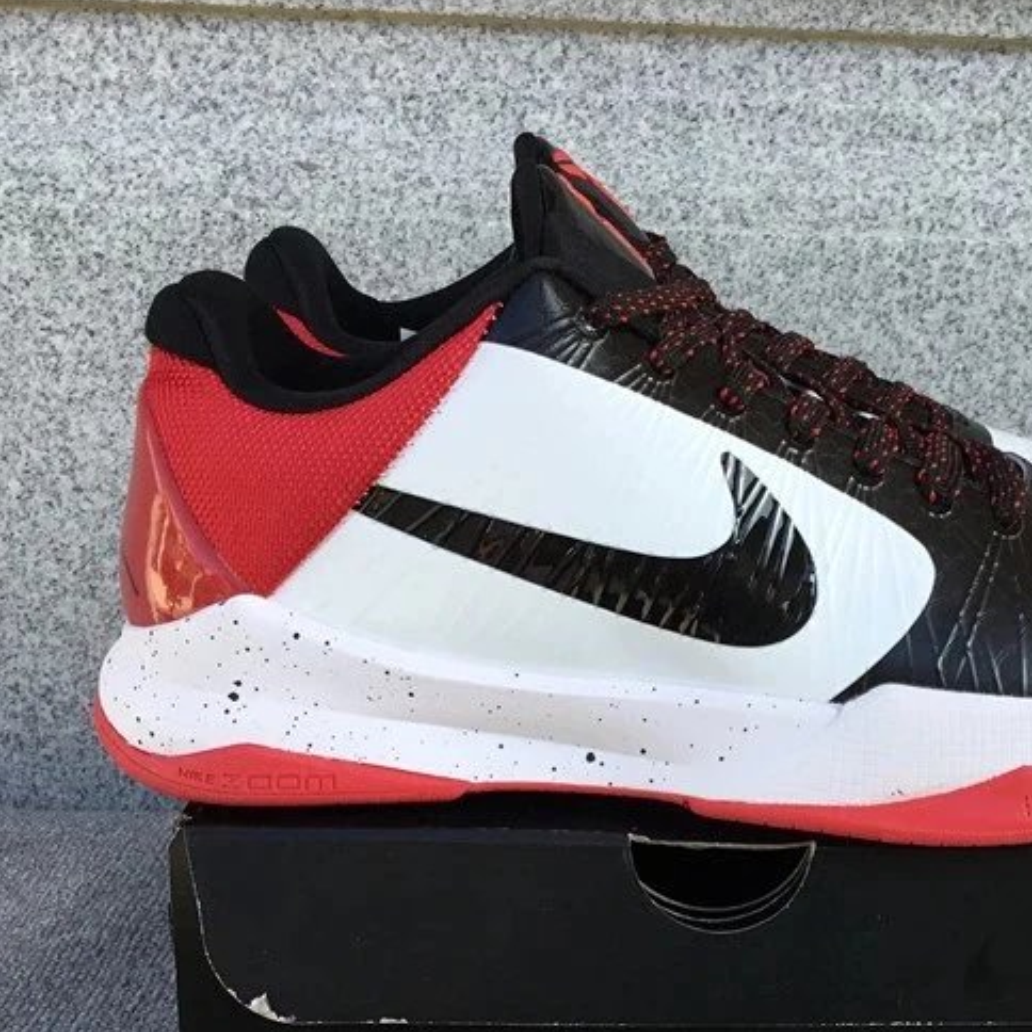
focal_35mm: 51
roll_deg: -1.2
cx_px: 712
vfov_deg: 33.0
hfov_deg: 33.0
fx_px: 1720
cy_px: 713
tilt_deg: -18.8
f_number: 2.4
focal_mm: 3.3
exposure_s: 1/275
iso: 25
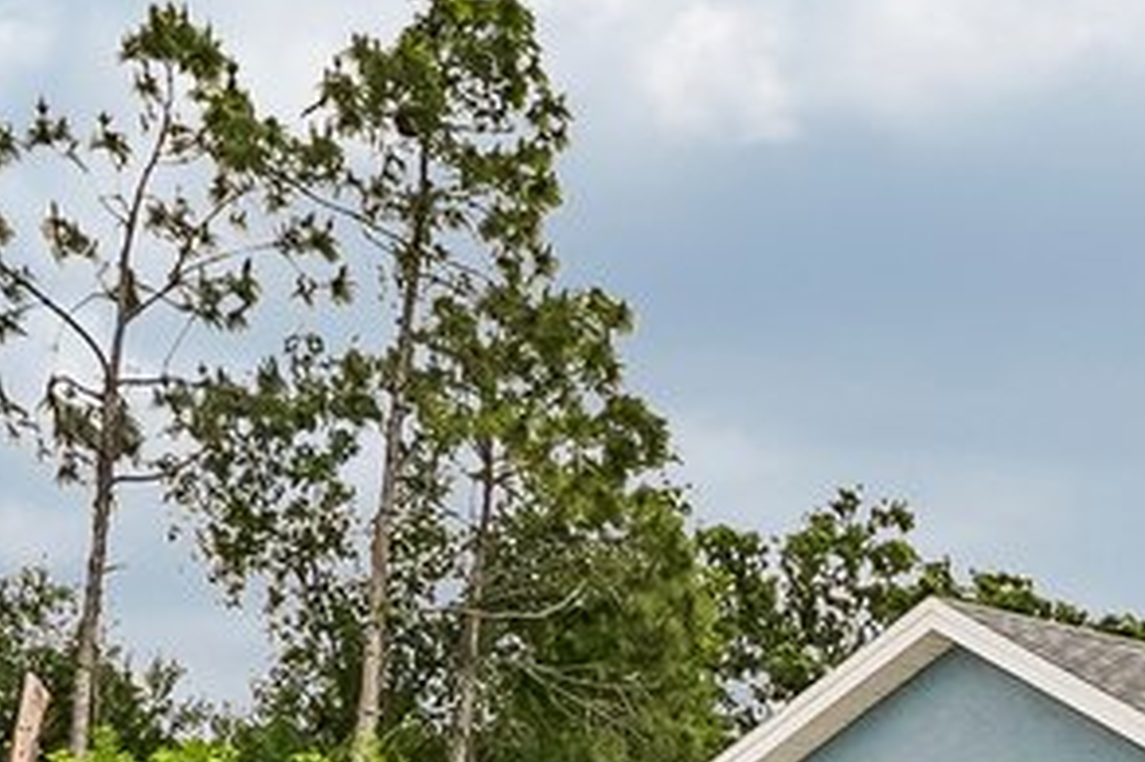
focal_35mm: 112
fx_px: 3560
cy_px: 1178
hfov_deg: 15.8
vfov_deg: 11.6
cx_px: 1997
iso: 400
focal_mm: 16
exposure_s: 1/640
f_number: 8
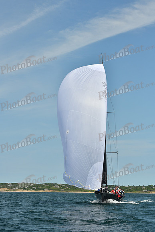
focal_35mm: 70
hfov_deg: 19.5
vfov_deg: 28.8
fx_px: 452
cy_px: 116
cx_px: 78
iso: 320
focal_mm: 70
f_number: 10
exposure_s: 1/1250
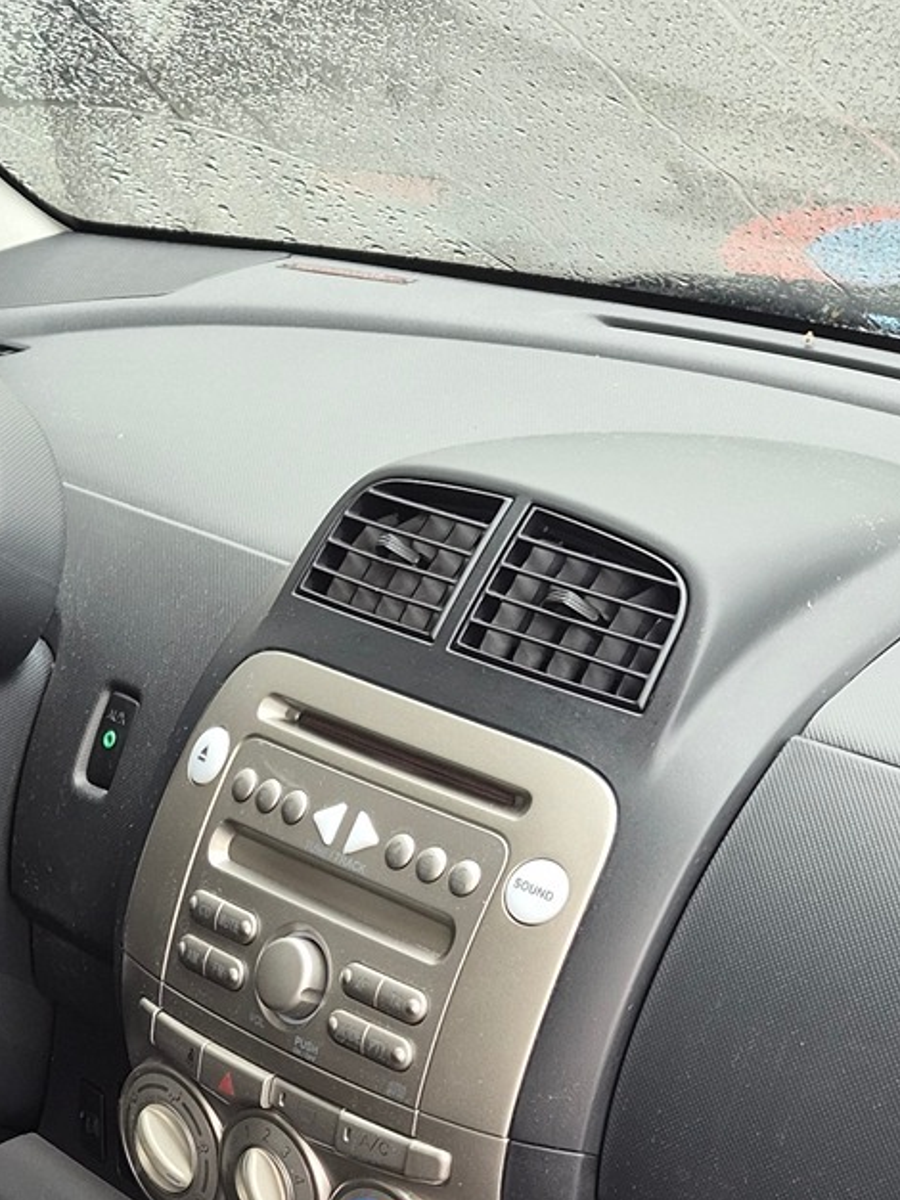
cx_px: 123
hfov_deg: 19.6
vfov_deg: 23.2
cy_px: 1585
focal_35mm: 74
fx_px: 2566
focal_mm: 5.4
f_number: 1.8
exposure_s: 1/50
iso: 32
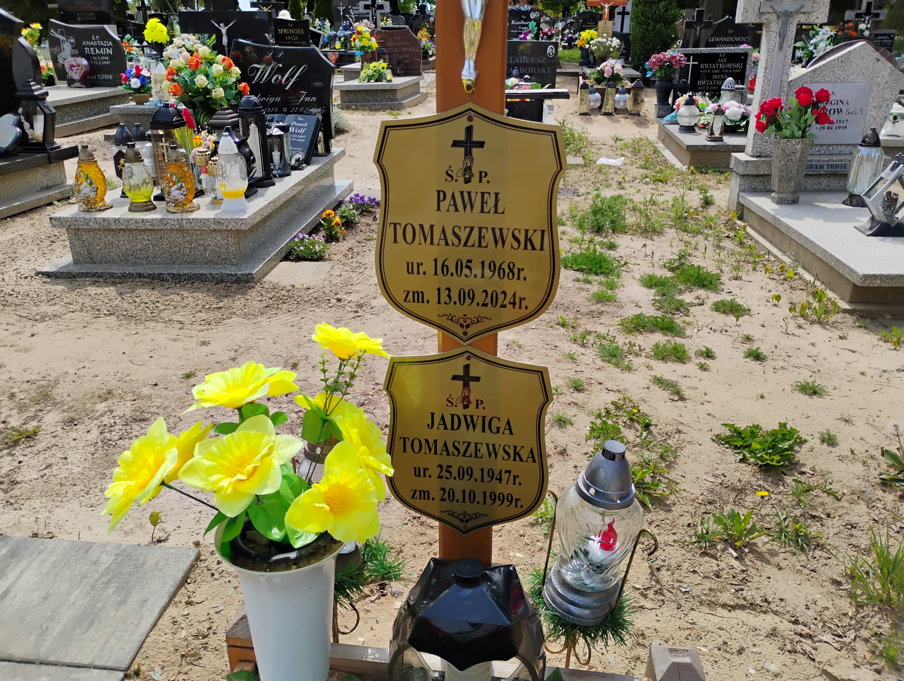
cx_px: 452
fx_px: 732
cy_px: 340
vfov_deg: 49.9
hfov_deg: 63.4
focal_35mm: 28
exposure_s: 1/1012
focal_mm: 4.26
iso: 100
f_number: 1.8
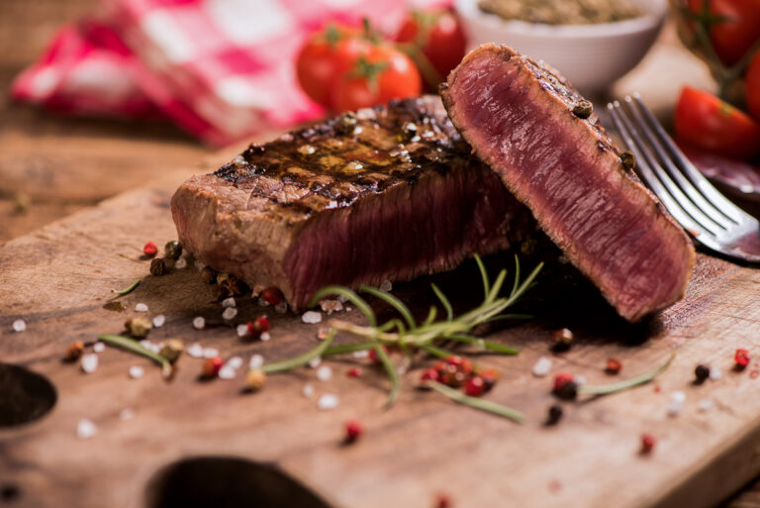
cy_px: 254
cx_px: 380
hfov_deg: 19.4
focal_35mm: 105
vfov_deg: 13.1
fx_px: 2218
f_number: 5.6
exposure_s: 1/125
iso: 64
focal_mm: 105
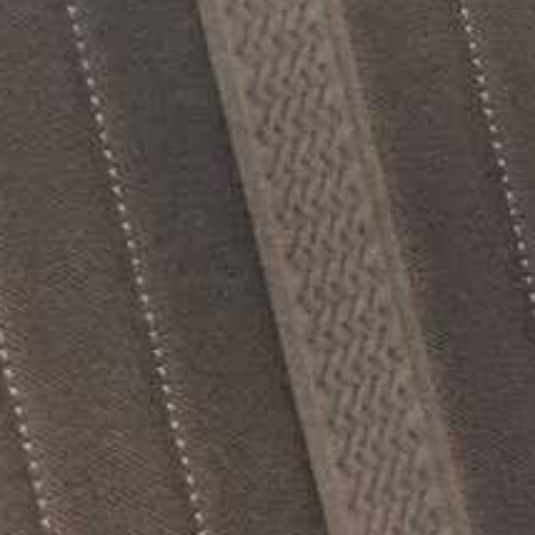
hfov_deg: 7.6
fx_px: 3777
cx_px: 1248
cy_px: -560
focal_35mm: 216
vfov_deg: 7.7
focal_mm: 5.4
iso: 640
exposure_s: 1/33
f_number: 1.8
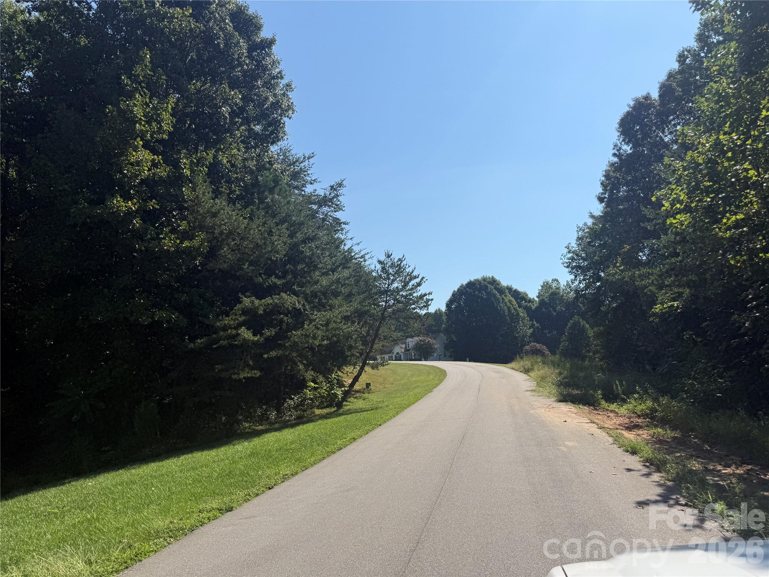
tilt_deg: +7.2
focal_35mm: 24
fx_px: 533
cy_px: 288
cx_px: 384
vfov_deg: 56.8
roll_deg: +4.4
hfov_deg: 71.6
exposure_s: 1/6711
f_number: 1.78
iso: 80
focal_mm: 6.76
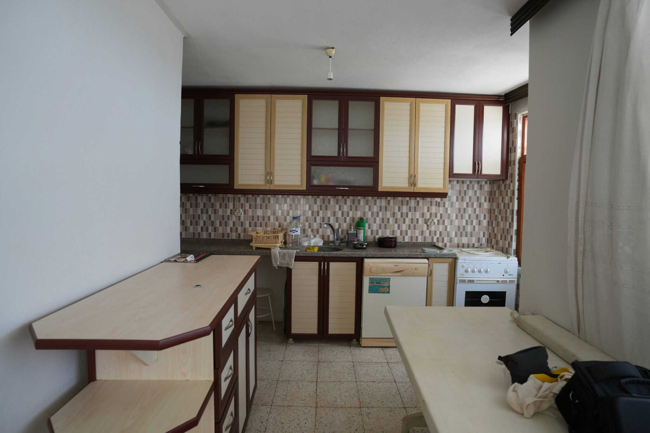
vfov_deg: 70.4
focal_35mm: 17
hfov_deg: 93.3
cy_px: 216
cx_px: 325
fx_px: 307
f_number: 4
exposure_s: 1/160
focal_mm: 17
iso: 640
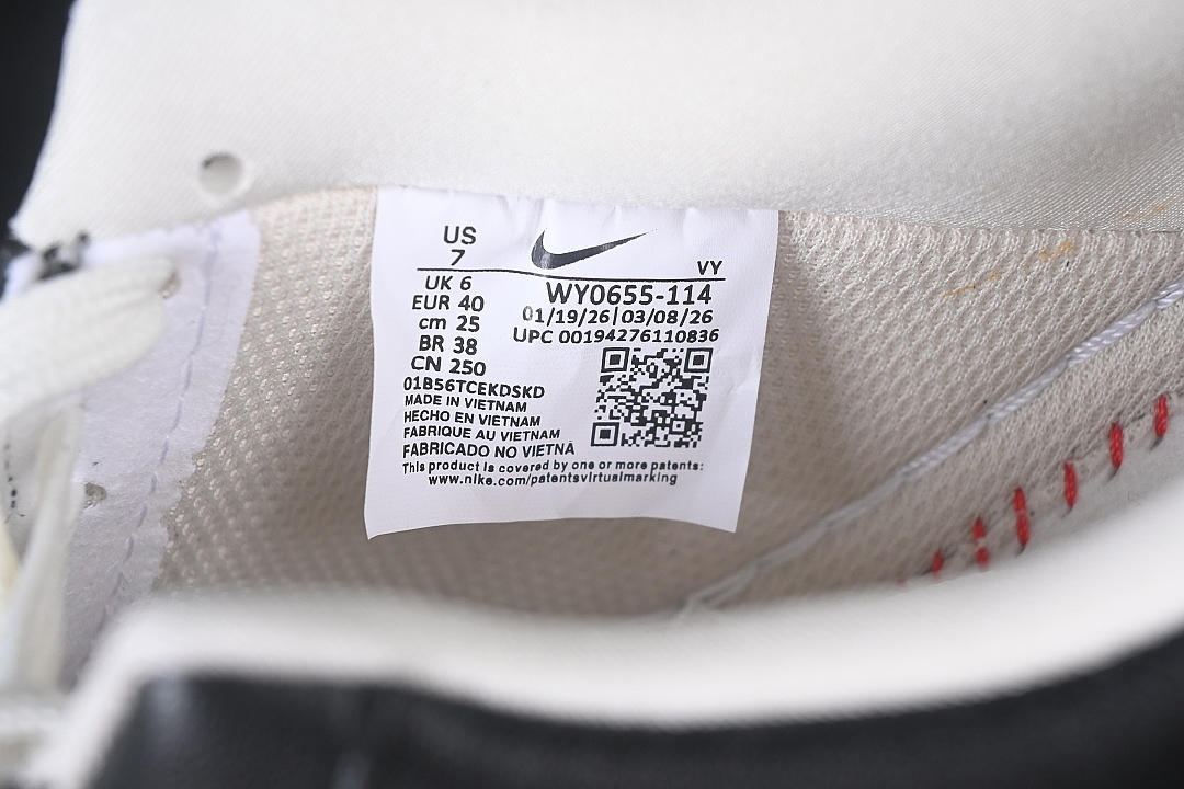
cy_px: 394
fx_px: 2466
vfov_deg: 18.2
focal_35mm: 75
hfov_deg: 27.0
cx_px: 592
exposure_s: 1/80
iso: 160
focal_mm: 50
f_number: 7.1
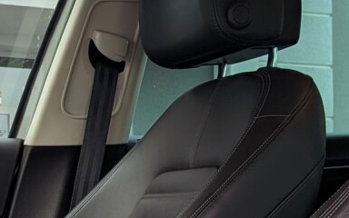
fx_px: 1008
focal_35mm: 106
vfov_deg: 12.2
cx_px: 28
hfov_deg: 19.3
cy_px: 210
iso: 30
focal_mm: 4.53
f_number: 1.7
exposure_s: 1/209
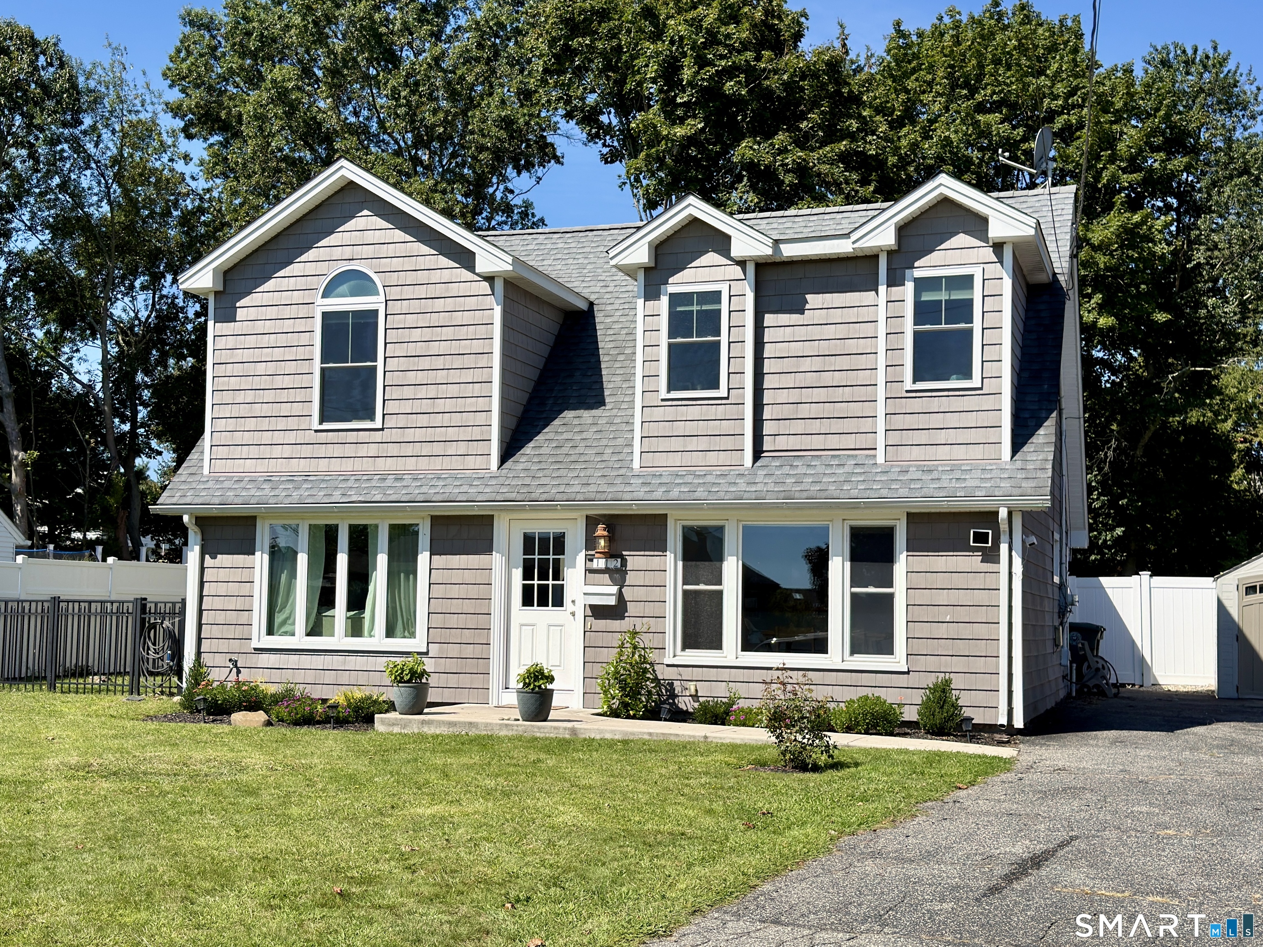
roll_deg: -1.1
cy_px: 474
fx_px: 1204
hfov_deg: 55.4
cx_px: 632
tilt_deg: +2.9
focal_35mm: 33
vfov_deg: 42.9
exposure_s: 1/4545
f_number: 1.78
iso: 64
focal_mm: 6.76
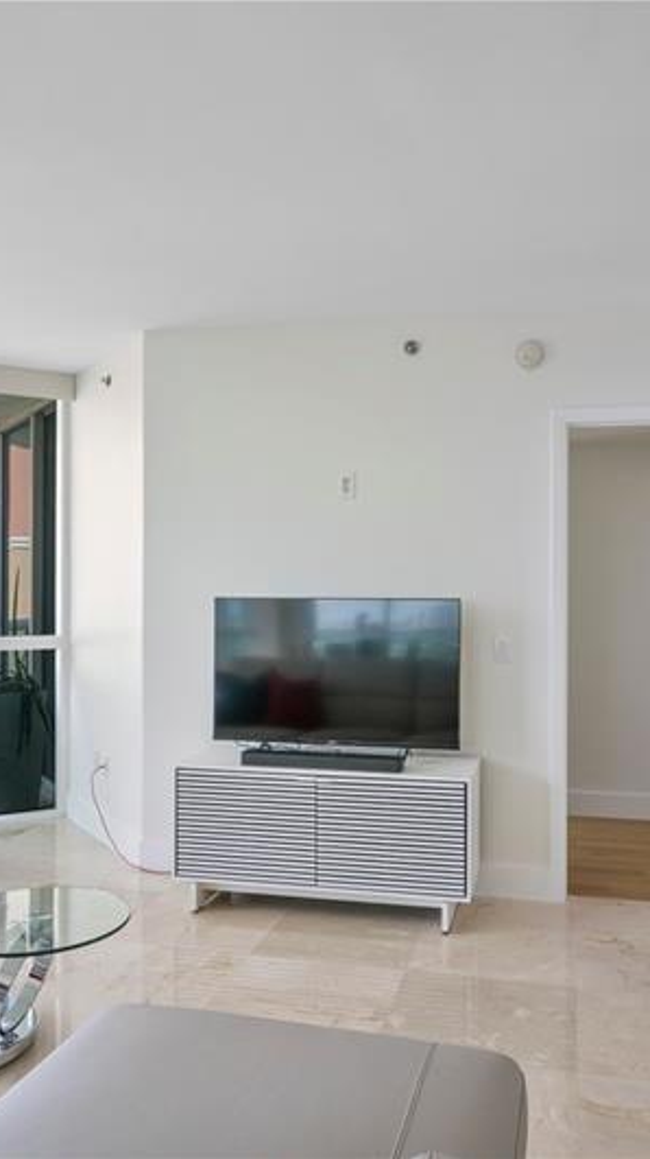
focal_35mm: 30
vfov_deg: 64.3
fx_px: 921
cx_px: 338
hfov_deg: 38.9
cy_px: 580
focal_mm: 19
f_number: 8
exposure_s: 1/60
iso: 250
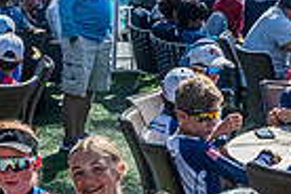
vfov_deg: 9.9
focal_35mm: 133
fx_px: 1075
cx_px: -82
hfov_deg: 14.8
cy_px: 325
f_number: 13
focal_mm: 28
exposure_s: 1/640
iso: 800
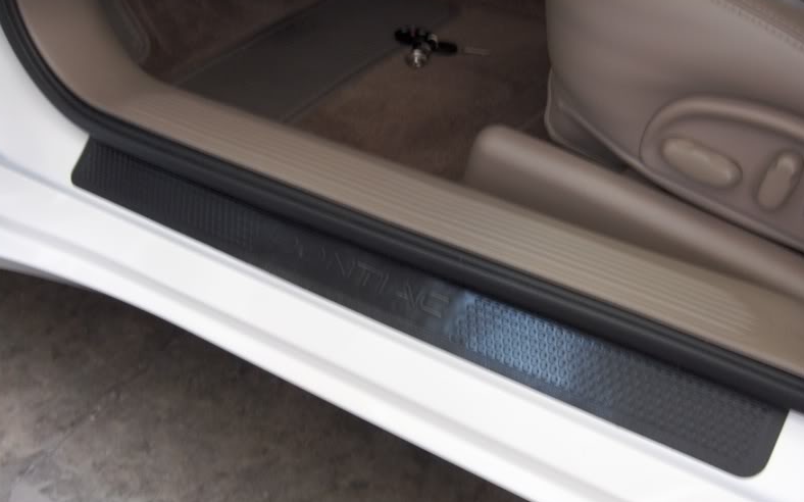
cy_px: 299
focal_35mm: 42
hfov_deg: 47.2
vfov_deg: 30.4
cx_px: 399
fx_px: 920
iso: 200
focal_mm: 8
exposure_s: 1/12.8
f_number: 2.8
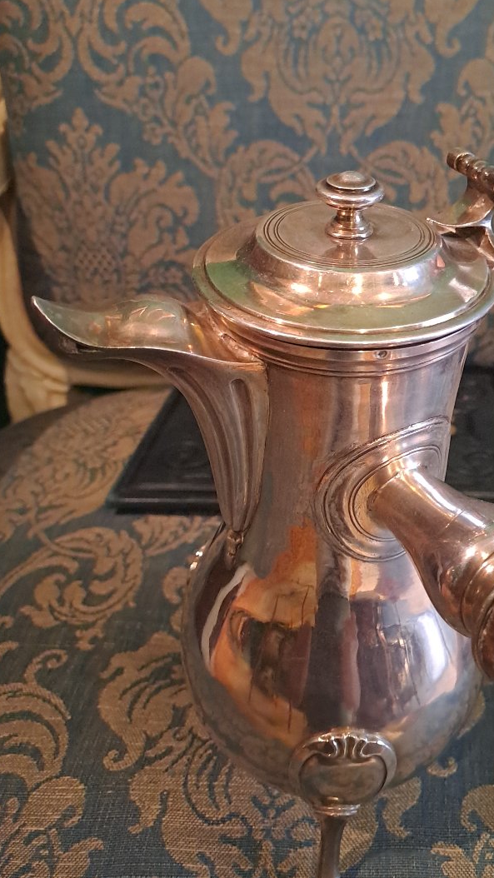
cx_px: 367
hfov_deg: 36.9
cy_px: 390
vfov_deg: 62.4
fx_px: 722
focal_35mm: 31
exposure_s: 1/25
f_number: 1.8
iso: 800
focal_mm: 4.65
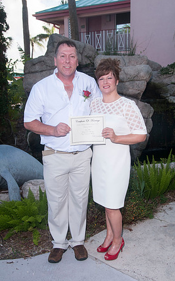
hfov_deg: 32.0
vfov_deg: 49.3
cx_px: 86
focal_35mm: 40
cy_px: 141
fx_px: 306
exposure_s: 1/200
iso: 200
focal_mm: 26
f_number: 8
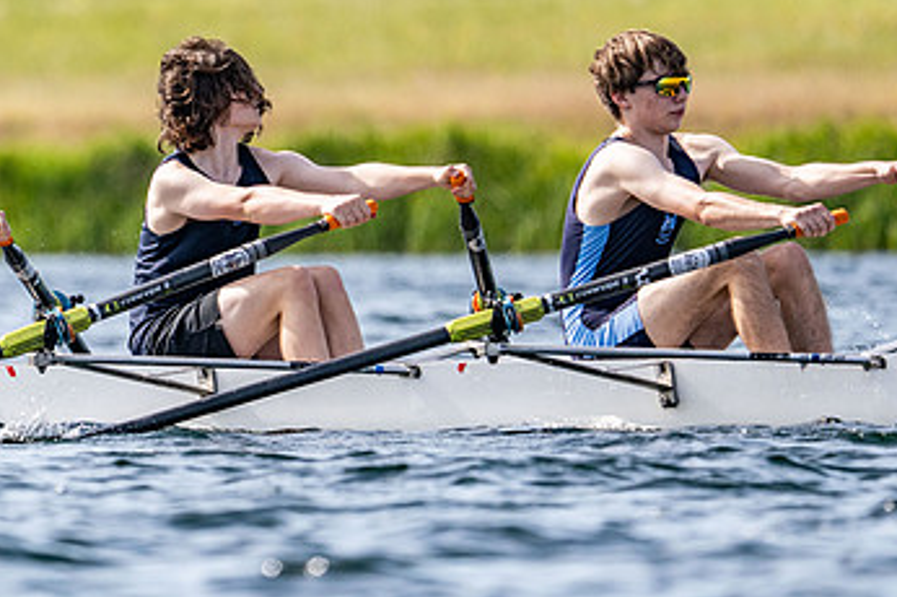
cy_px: 210
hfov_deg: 2.0
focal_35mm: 1007
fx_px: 25067
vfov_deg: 1.4
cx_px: 205
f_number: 4.5
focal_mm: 400
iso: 280
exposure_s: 1/2500
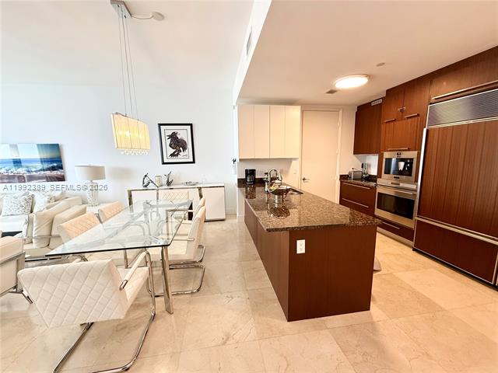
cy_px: 186
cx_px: 249
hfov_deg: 102.1
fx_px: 201
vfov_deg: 85.7
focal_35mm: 14
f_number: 2.2
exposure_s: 1/120
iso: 200
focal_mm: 2.22
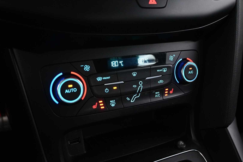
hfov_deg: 58.3
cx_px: 122
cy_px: 81
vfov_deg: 40.8
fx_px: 218
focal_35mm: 32
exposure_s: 1/20
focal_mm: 21.5
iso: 3200
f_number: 4
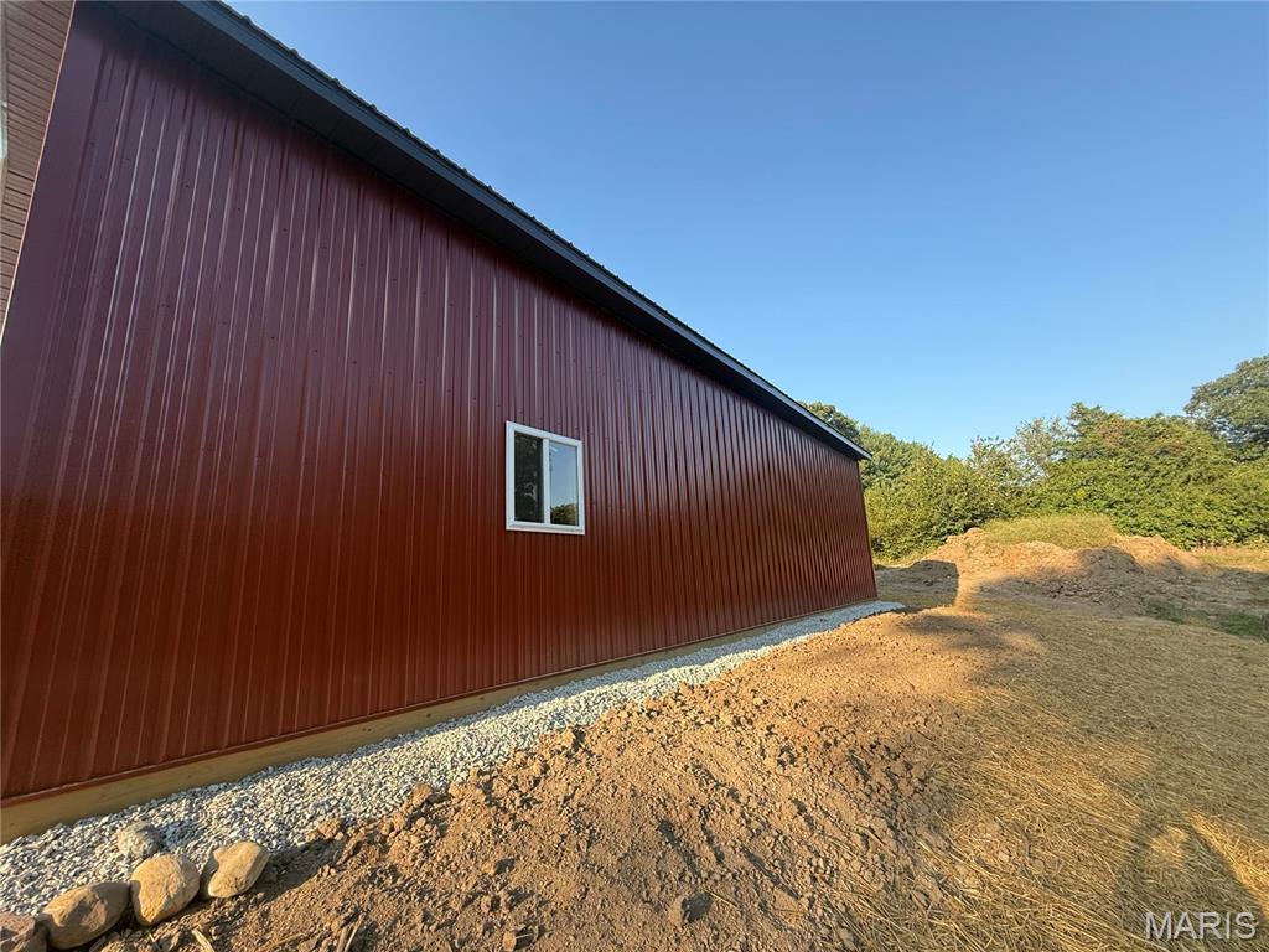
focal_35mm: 14
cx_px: 634
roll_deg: +3.5
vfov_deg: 85.7
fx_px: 513
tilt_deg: +12.3
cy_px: 476
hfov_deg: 102.1
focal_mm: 2.22
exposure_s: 1/465
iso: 64
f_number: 2.2
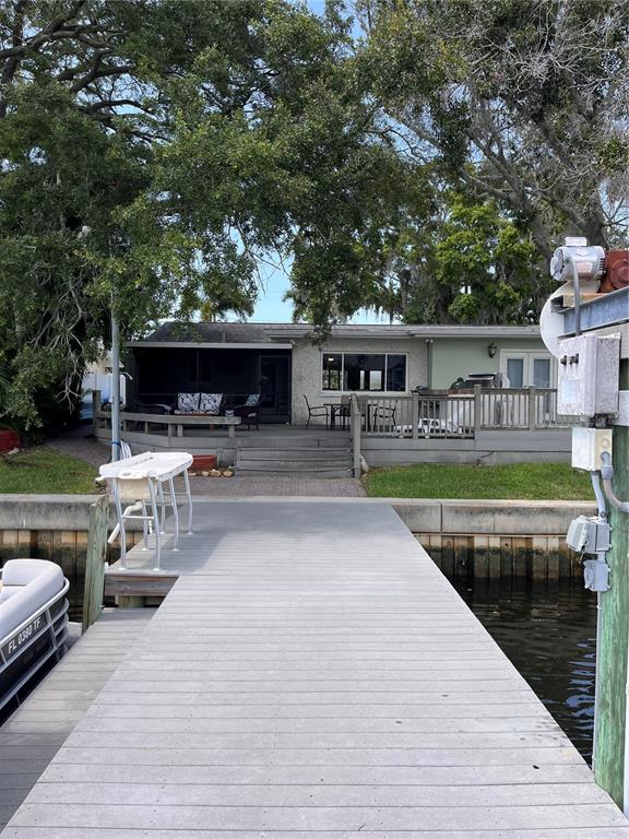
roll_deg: -0.1
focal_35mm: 26
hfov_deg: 53.1
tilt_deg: -2.0
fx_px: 630
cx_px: 314
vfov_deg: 67.3
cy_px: 420
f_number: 1.6
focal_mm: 5.1
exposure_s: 1/1066
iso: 50
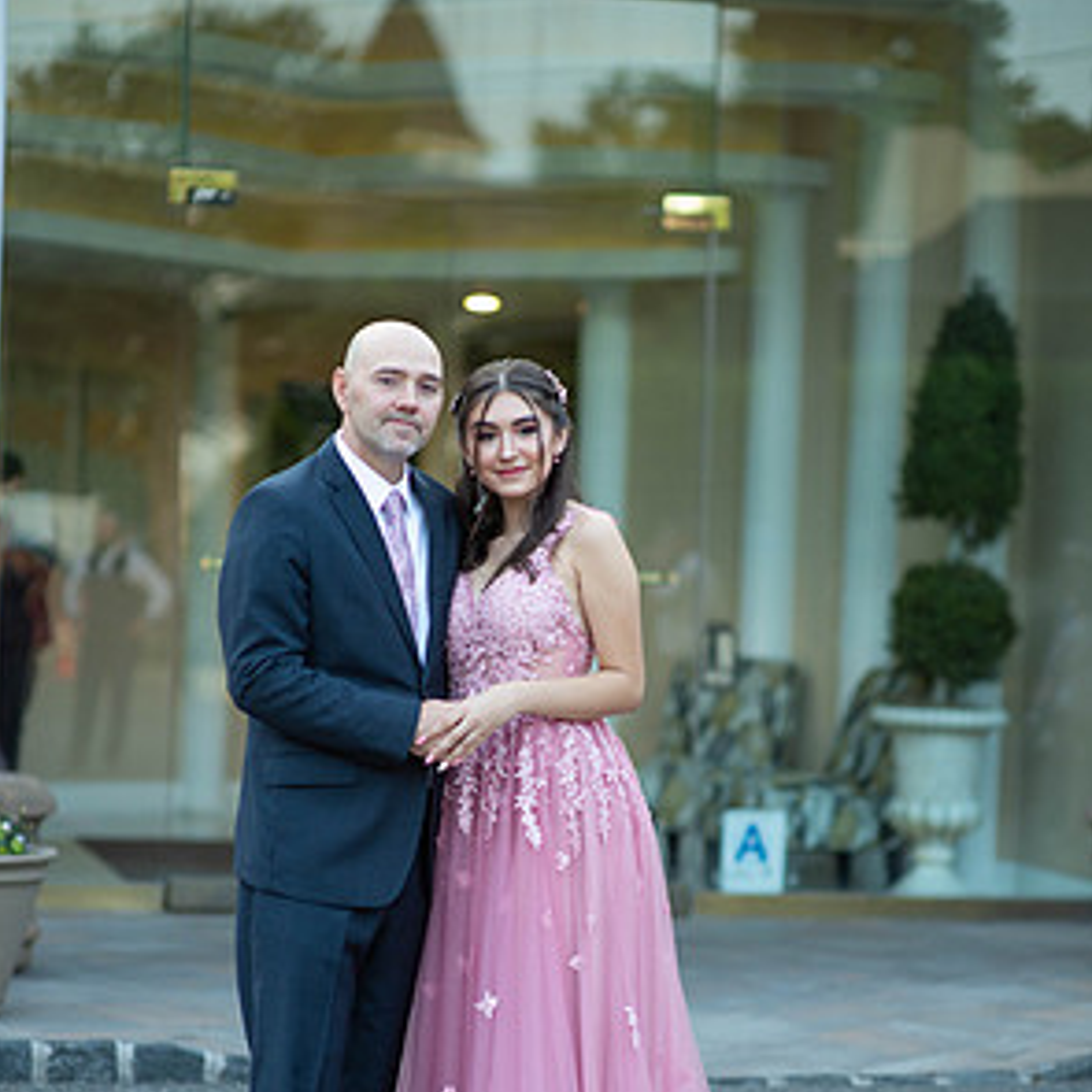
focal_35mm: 110
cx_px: 542
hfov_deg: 15.8
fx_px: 3926
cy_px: 770
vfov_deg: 15.8
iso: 250
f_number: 2
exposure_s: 1/500
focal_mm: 85
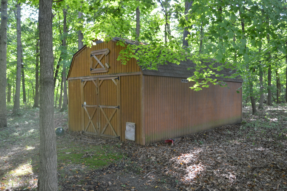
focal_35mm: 30
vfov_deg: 43.5
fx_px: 239
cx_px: 144
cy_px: 96
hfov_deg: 62.0
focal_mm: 20
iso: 400
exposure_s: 1/60
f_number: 4
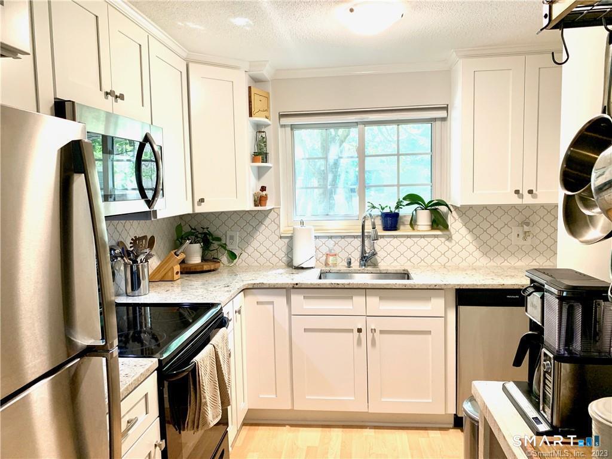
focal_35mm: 26
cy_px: 230
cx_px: 306
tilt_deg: -5.1
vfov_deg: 53.0
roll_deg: +1.8
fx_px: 459
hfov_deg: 67.3
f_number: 1.8
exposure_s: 1/60
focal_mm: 4.25
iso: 80
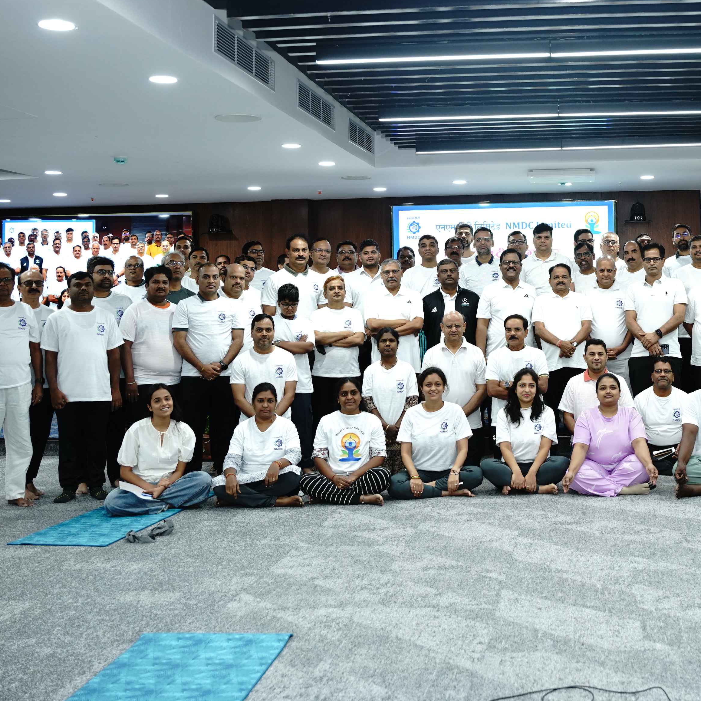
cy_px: 242
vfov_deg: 30.1
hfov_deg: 29.6
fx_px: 1295
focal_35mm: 57
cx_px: 563
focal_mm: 29.8
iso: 1000
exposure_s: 1/160
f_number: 3.5
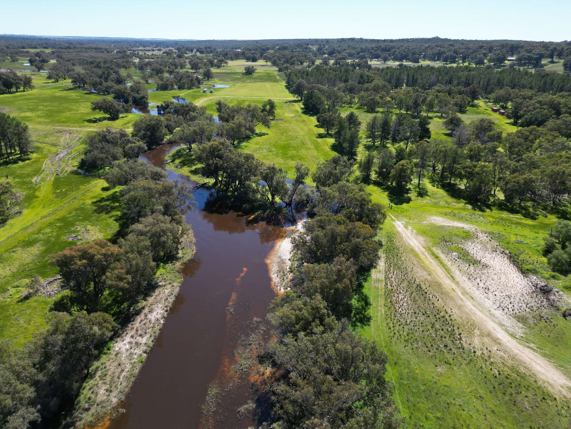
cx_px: 286
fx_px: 396
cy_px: 214
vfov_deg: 56.8
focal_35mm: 24
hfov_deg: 71.6
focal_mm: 6.72
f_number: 1.7
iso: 130
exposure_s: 1/2000
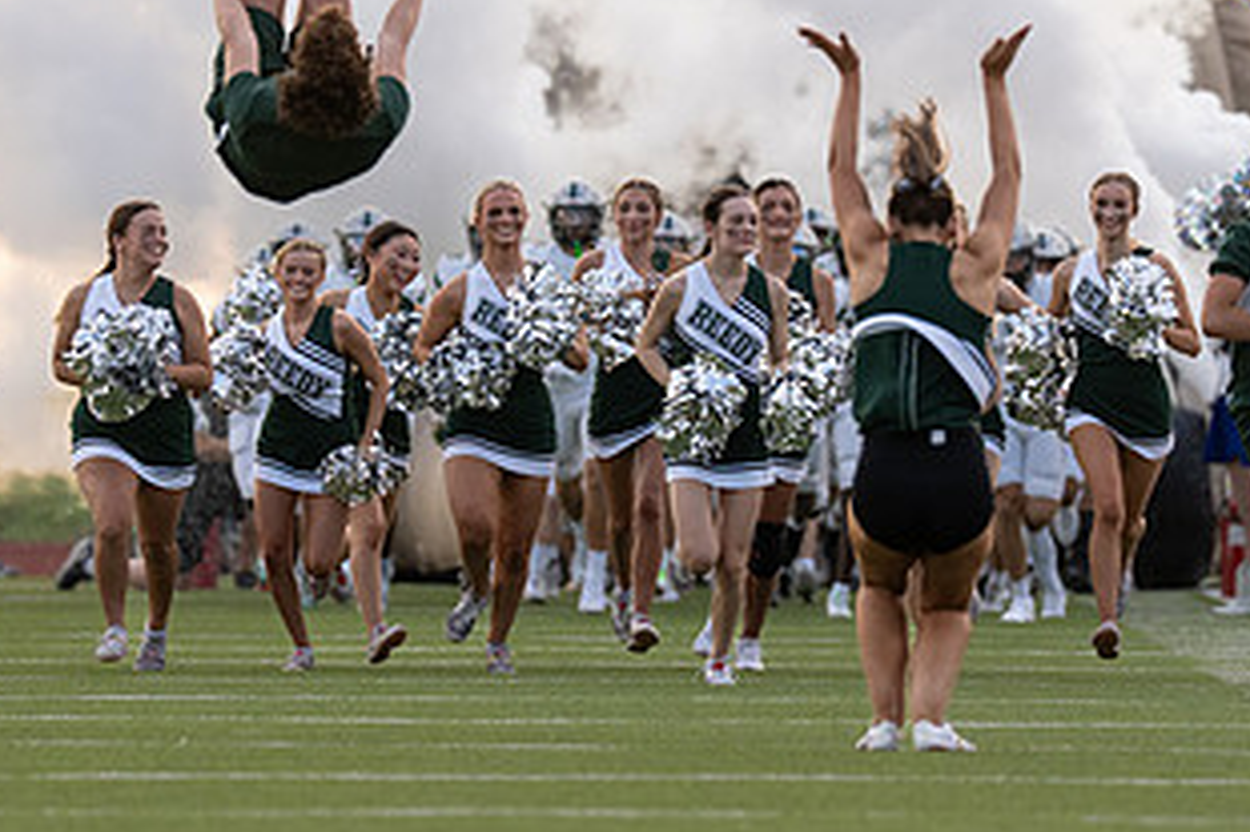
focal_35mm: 584
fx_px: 20266
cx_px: 714
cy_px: 308
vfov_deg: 2.4
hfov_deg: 3.5
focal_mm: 200
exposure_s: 1/2500
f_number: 2.8
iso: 640
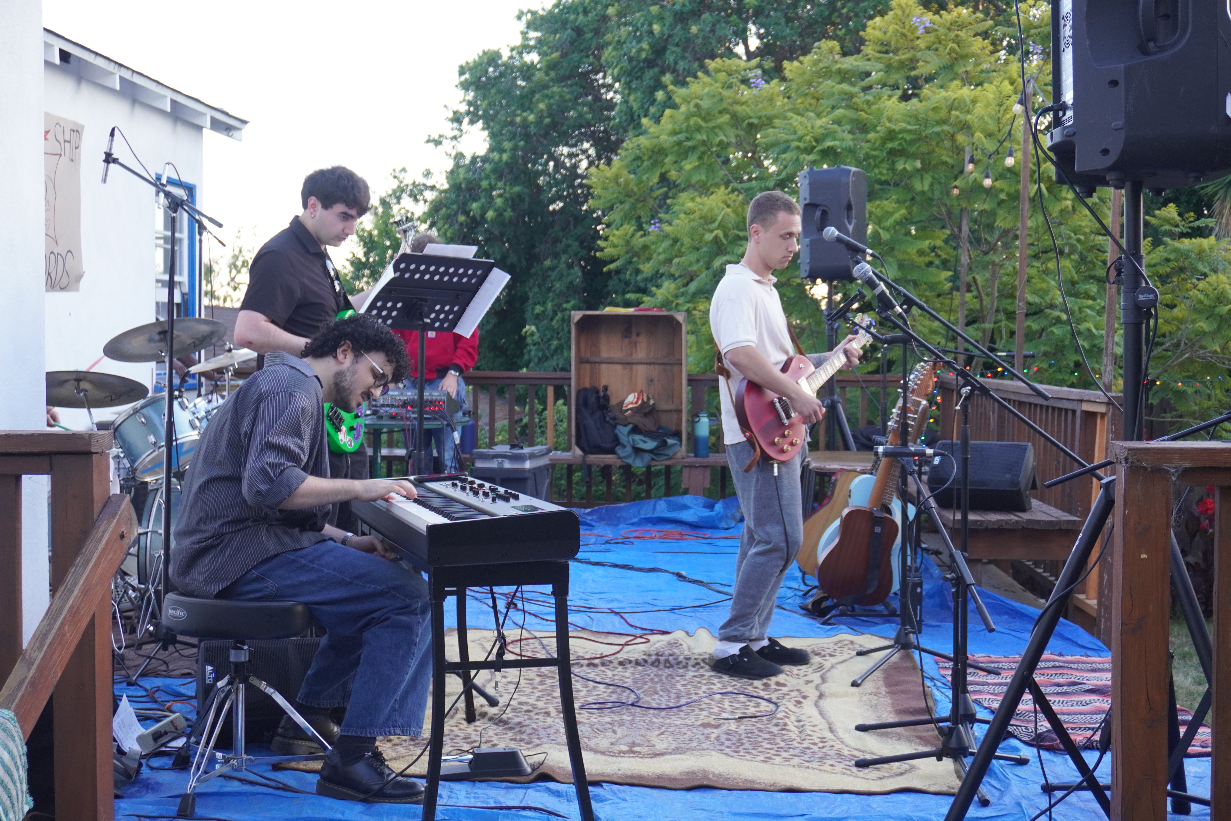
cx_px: 616
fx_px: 1590
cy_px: 410
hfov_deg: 42.3
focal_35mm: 46
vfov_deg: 28.9
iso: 640
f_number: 5
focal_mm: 31
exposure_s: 1/160
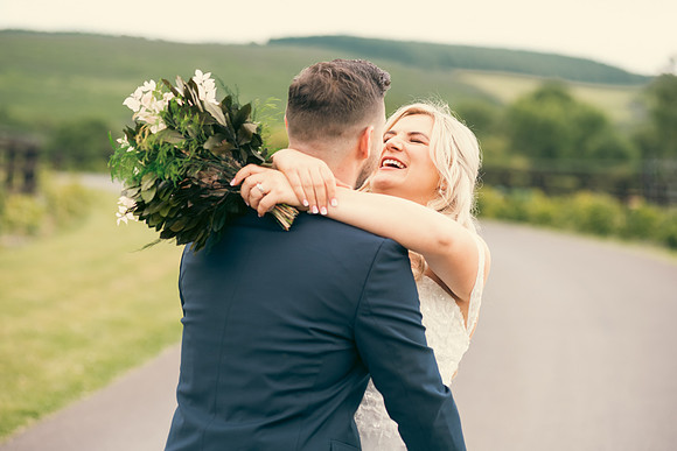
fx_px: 2107
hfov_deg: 18.3
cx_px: 338
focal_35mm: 112
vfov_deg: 12.2
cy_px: 226
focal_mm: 112
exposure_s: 1/320
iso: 200
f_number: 3.5
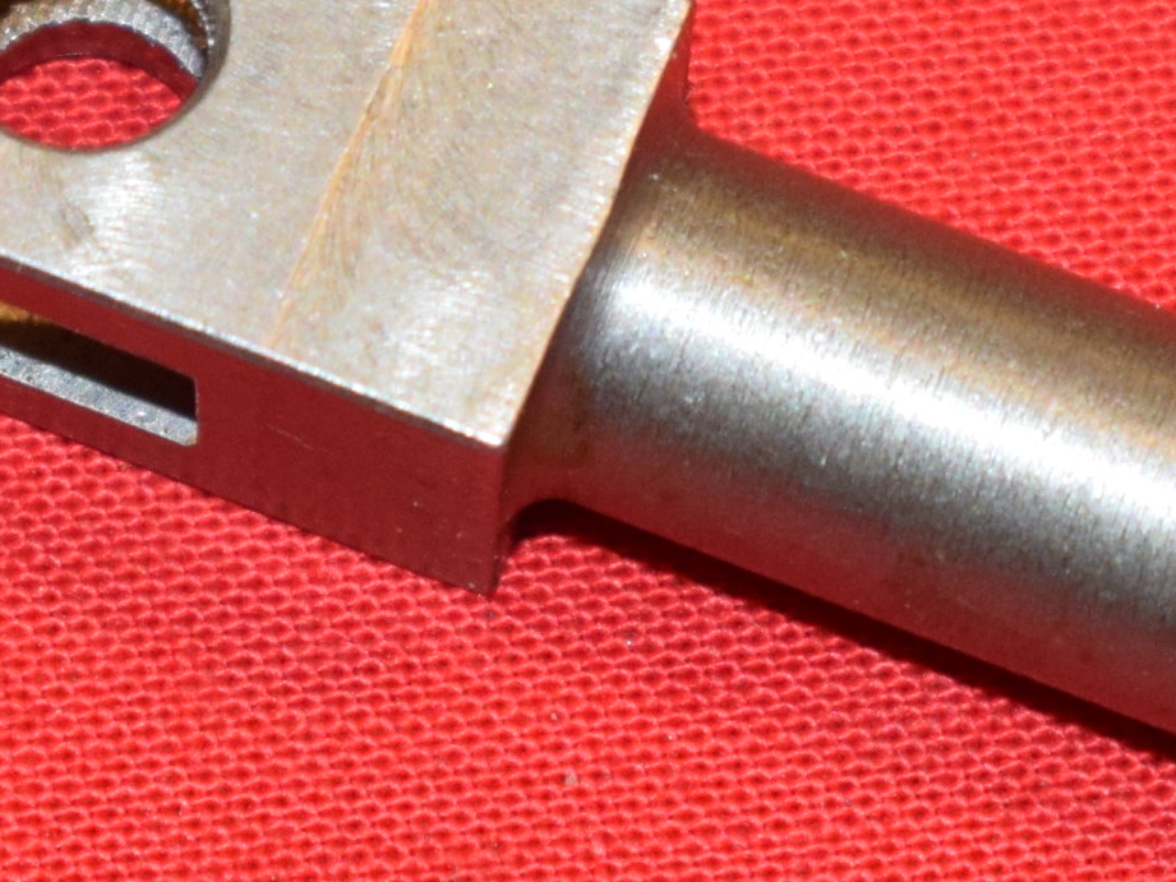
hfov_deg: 5.1
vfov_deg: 3.8
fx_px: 13161
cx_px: 954
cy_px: 246
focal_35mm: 387
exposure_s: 1/100
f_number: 5.6
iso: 800
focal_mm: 55
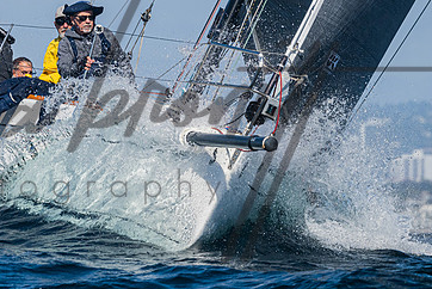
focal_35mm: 543
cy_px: 74
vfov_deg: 2.5
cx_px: 71
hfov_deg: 3.8
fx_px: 6521
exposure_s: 1/6400
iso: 400
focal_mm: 250
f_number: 6.3
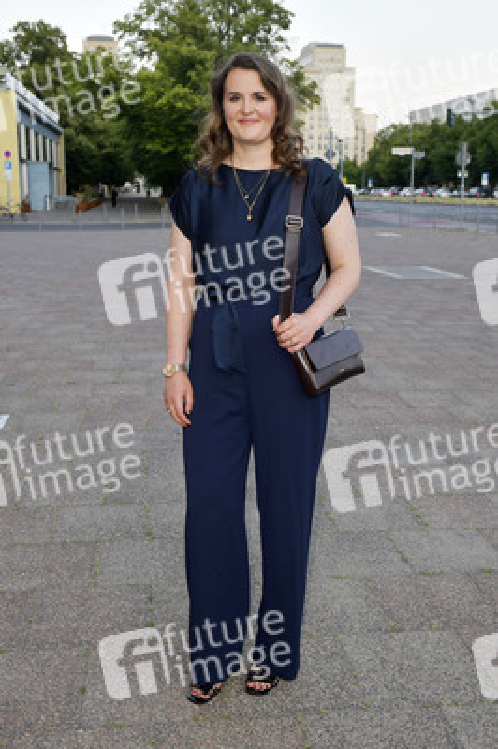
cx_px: 249
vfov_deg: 55.8
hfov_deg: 38.8
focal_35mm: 34
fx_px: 707
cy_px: 374
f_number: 5.6
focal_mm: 34
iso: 320
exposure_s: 1/200
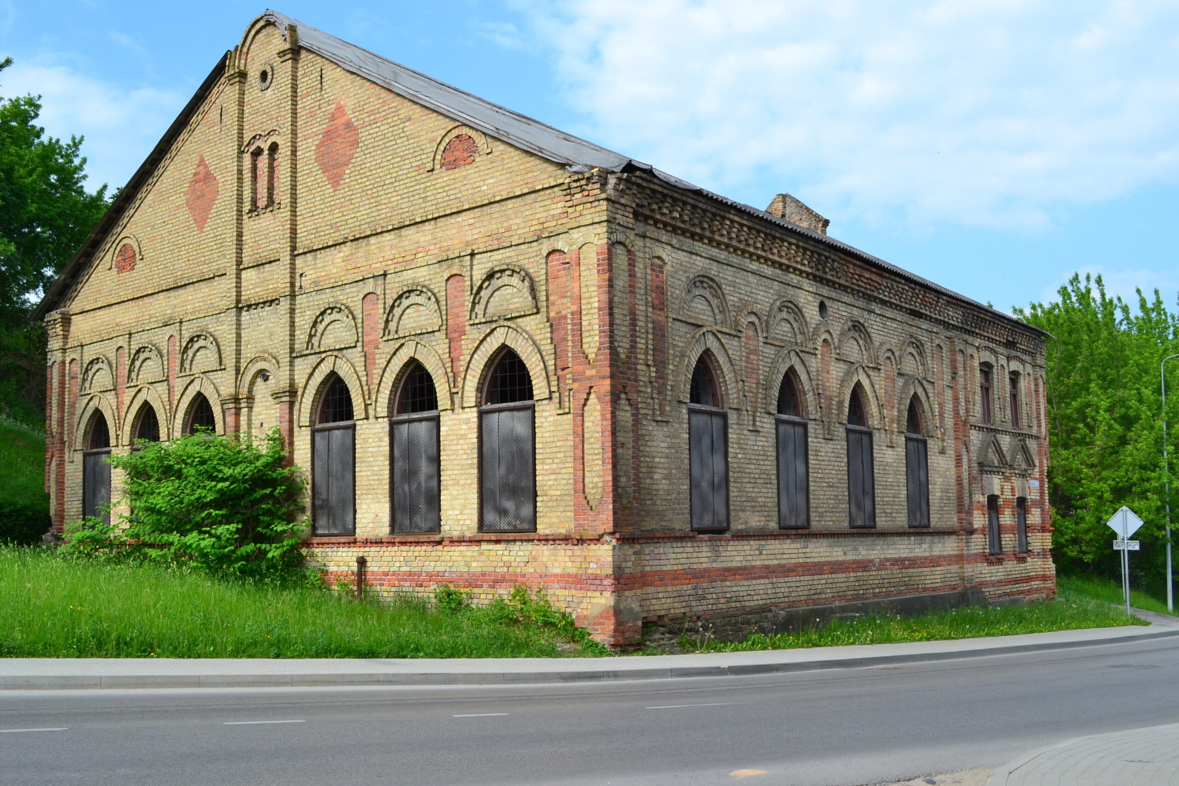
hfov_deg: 53.1
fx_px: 1179
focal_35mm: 36
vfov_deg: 36.9
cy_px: 393
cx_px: 590
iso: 400
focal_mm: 24
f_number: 10
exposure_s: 1/320
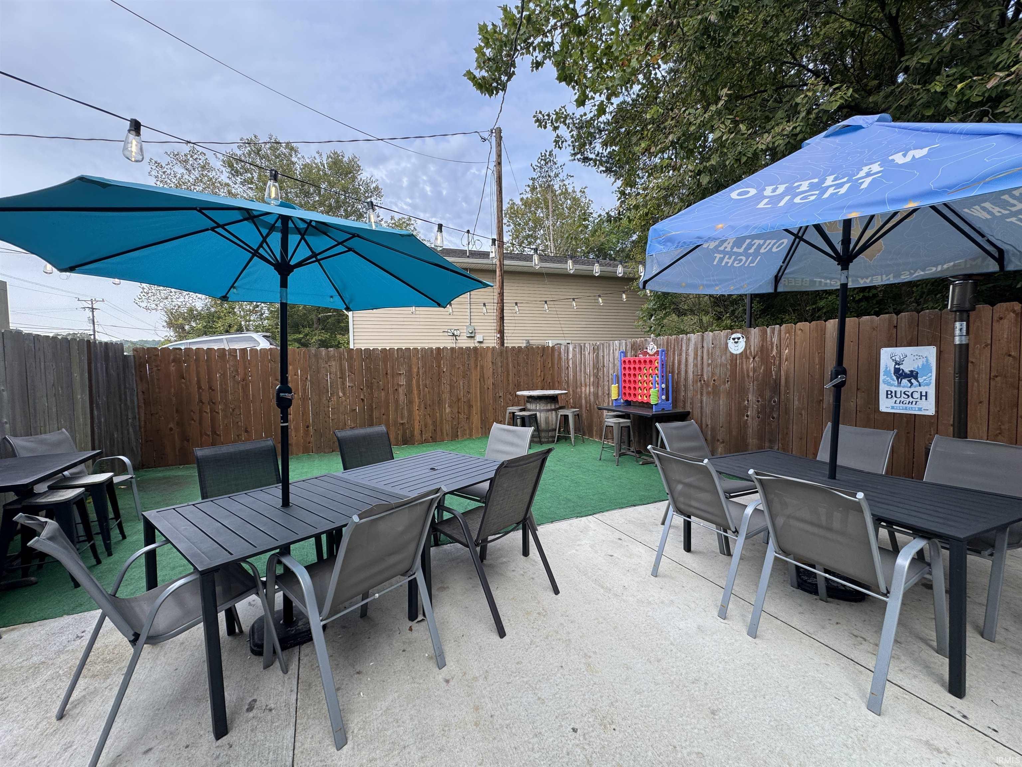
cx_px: 511
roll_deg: +1.1
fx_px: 413
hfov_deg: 102.1
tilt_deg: -2.3
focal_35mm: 14
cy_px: 384
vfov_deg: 85.7
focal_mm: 2.22
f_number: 2.2
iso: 40
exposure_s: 1/176
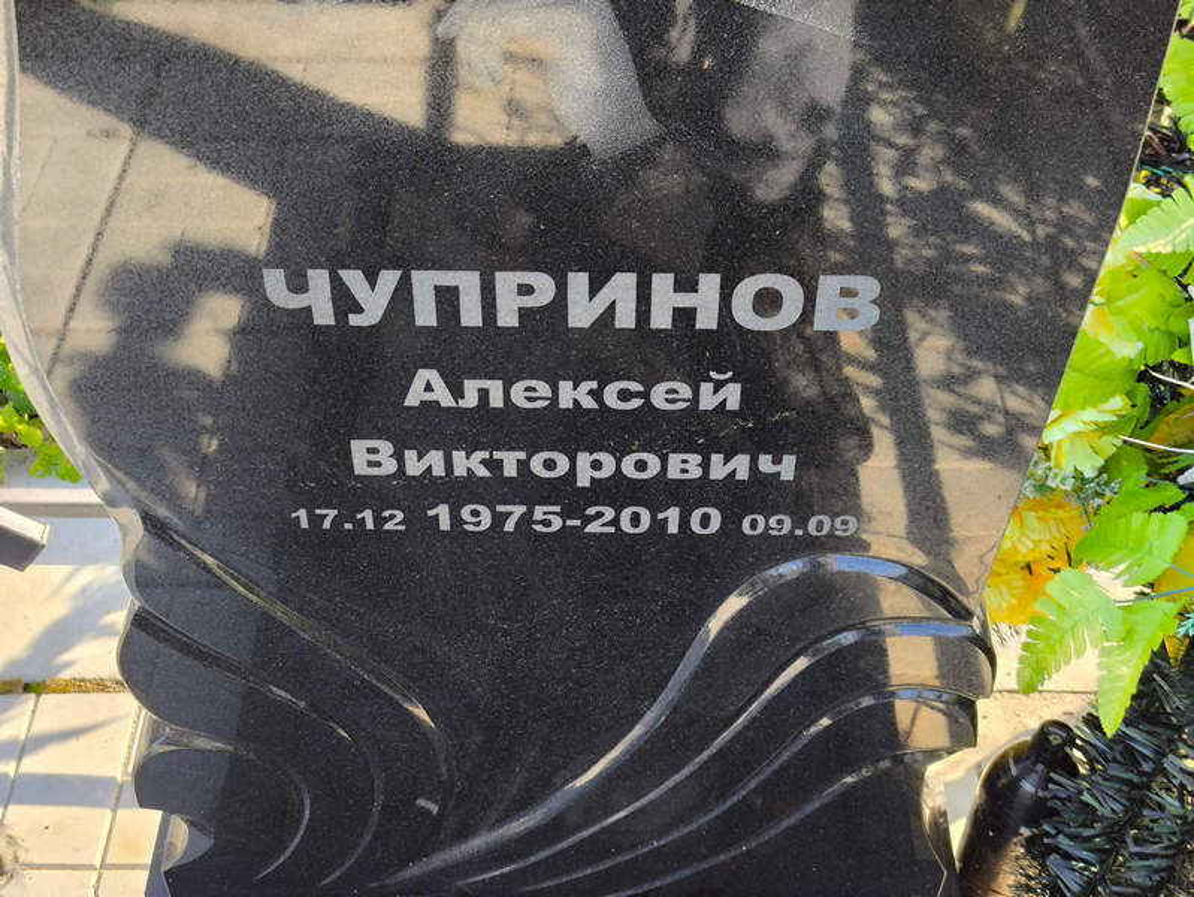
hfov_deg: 38.2
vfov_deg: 29.1
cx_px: 597
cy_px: 448
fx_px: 1725
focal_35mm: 50
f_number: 1.7
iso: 50
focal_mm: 4.71
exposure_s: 1/142
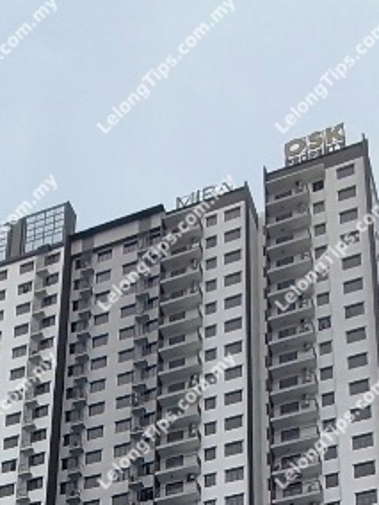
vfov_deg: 25.8
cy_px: 631
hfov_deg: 22.1
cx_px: 121
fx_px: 963
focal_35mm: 66
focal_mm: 1.65
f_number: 2.2
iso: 50
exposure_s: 1/1307
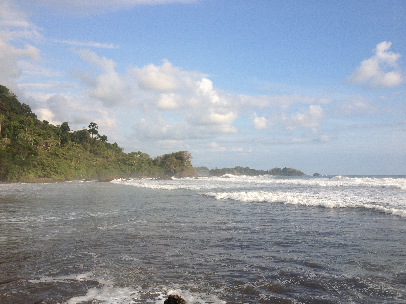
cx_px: 203
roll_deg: +0.7
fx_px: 411
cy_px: 152
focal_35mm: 35
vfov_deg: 40.7
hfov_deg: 52.6
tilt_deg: -0.6
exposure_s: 1/1577
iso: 50
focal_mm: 4.28
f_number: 2.4
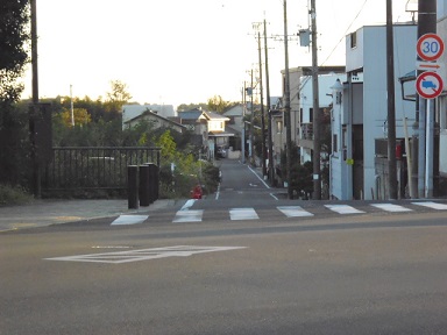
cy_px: 168
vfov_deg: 12.3
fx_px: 1550
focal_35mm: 120
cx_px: 224
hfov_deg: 16.4
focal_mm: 21.5
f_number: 6.9
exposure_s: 1/200
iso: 800
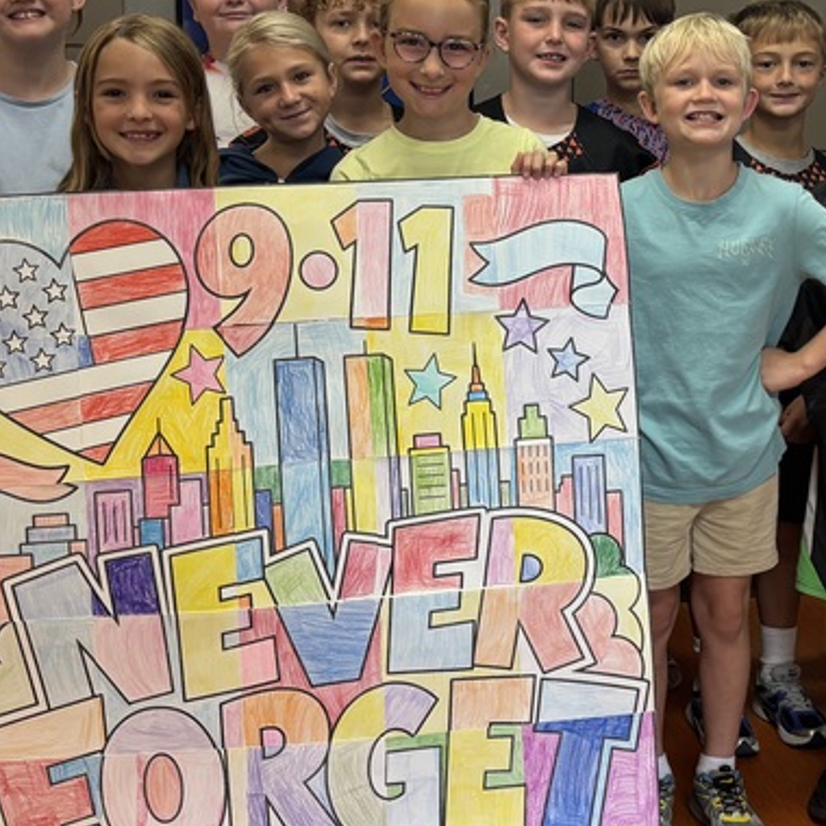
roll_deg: -1.1
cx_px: 554
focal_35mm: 62
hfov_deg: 27.5
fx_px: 1674
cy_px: 300
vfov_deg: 27.6
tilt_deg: -9.4
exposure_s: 1/60
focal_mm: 5.96
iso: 125
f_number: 1.6
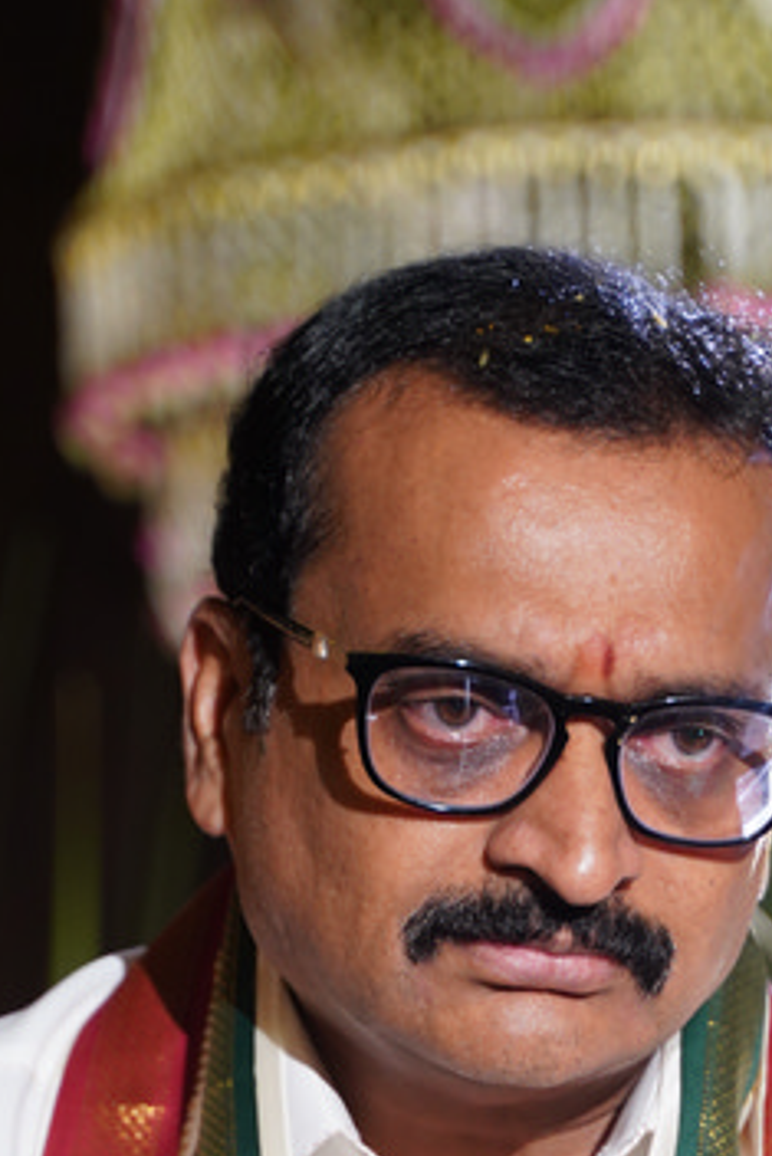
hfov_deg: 7.1
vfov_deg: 10.3
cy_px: 1650
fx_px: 6202
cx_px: 608
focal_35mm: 193
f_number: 2.8
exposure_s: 1/160
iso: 1000
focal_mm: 63
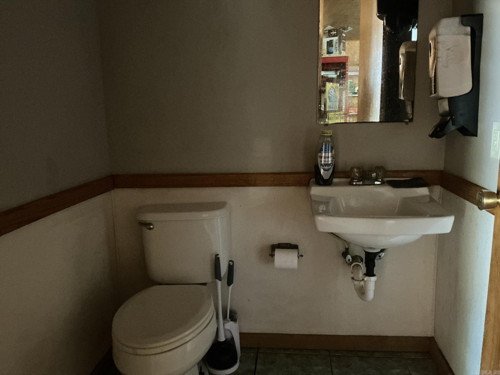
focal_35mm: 28
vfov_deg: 49.7
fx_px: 404
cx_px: 250
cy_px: 188
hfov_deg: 63.4
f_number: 1.8
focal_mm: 3
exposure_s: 1/19
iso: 640
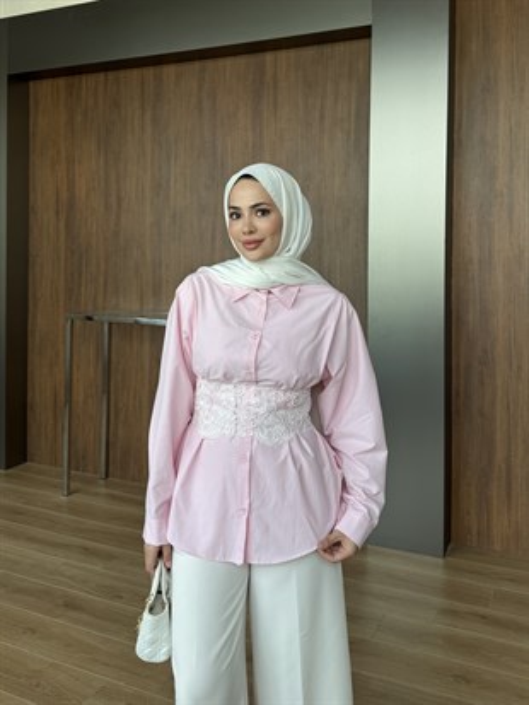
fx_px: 489
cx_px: 264
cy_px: 352
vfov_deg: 71.6
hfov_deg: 56.8
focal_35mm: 24
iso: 64
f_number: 1.78
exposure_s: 1/159
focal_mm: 6.76
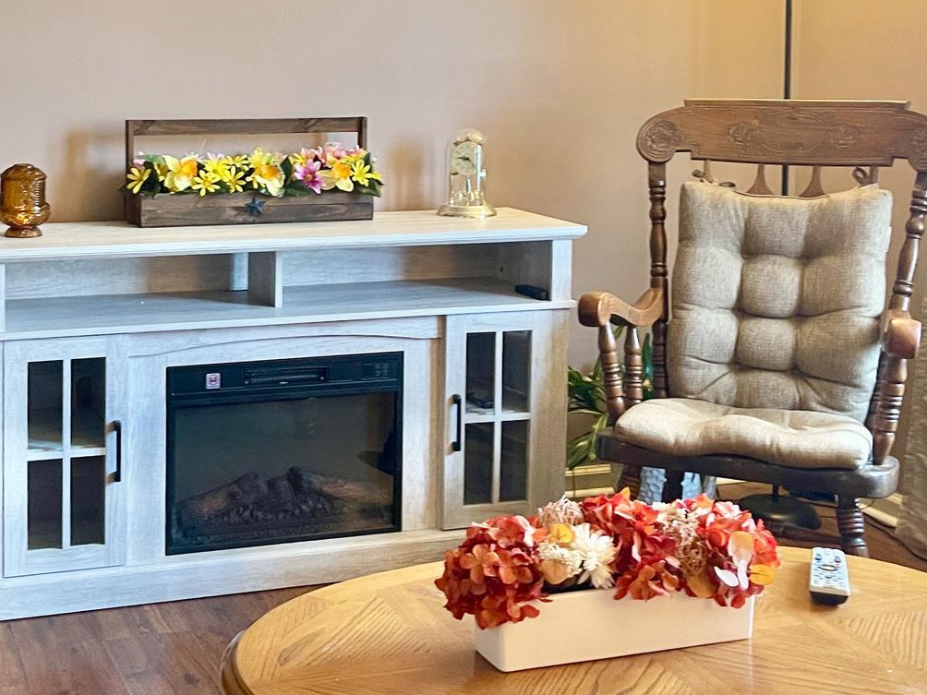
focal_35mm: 51
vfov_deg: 28.2
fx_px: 1366
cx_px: 214
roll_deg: +0.1
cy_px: 182
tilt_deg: -5.0
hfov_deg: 36.5
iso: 400
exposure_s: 1/60
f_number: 1.6
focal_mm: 5.1
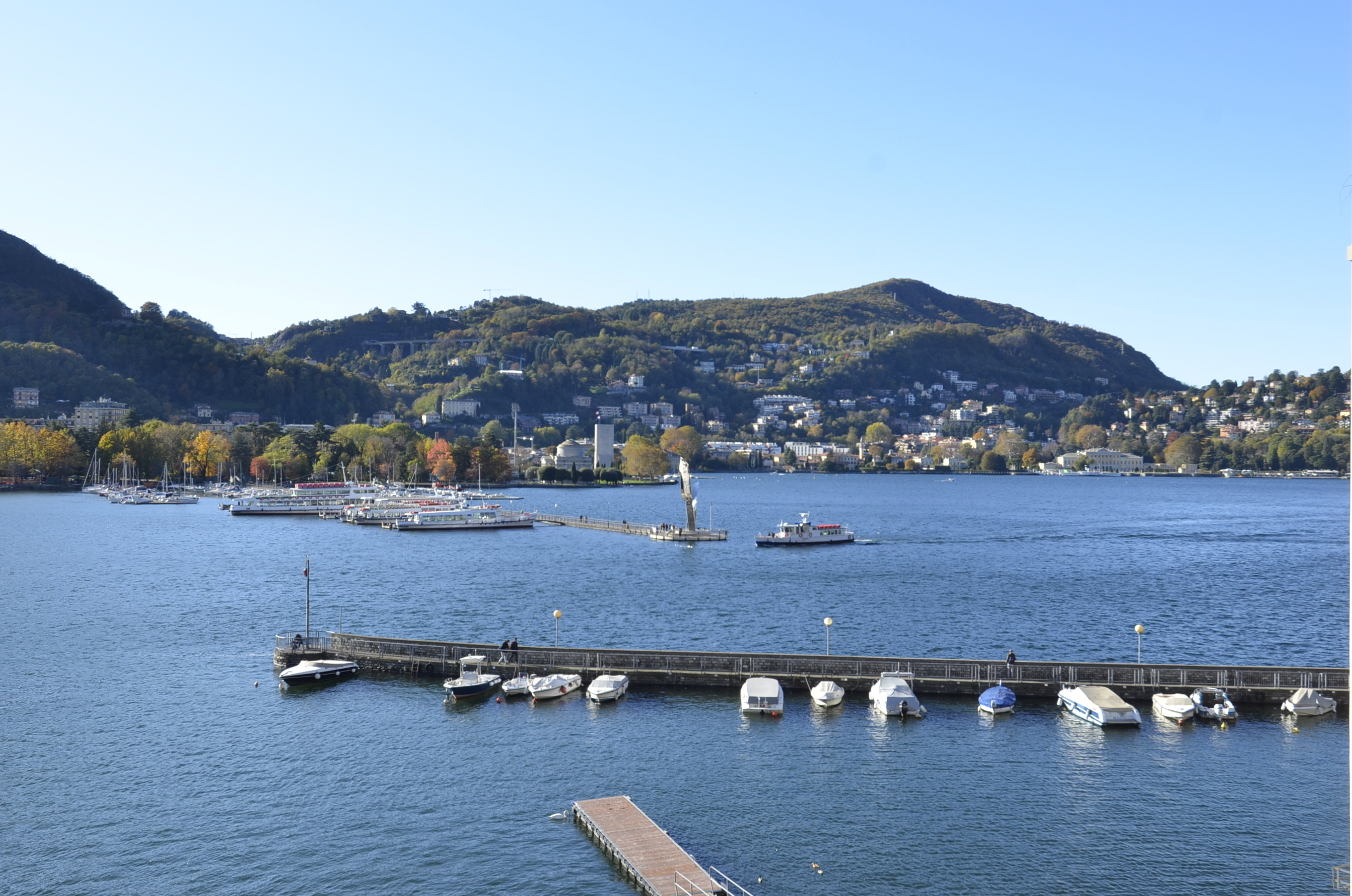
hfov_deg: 53.2
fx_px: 1349
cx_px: 676
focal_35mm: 36
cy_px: 448
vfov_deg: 36.7
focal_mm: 24
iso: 250
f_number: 9
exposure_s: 1/320
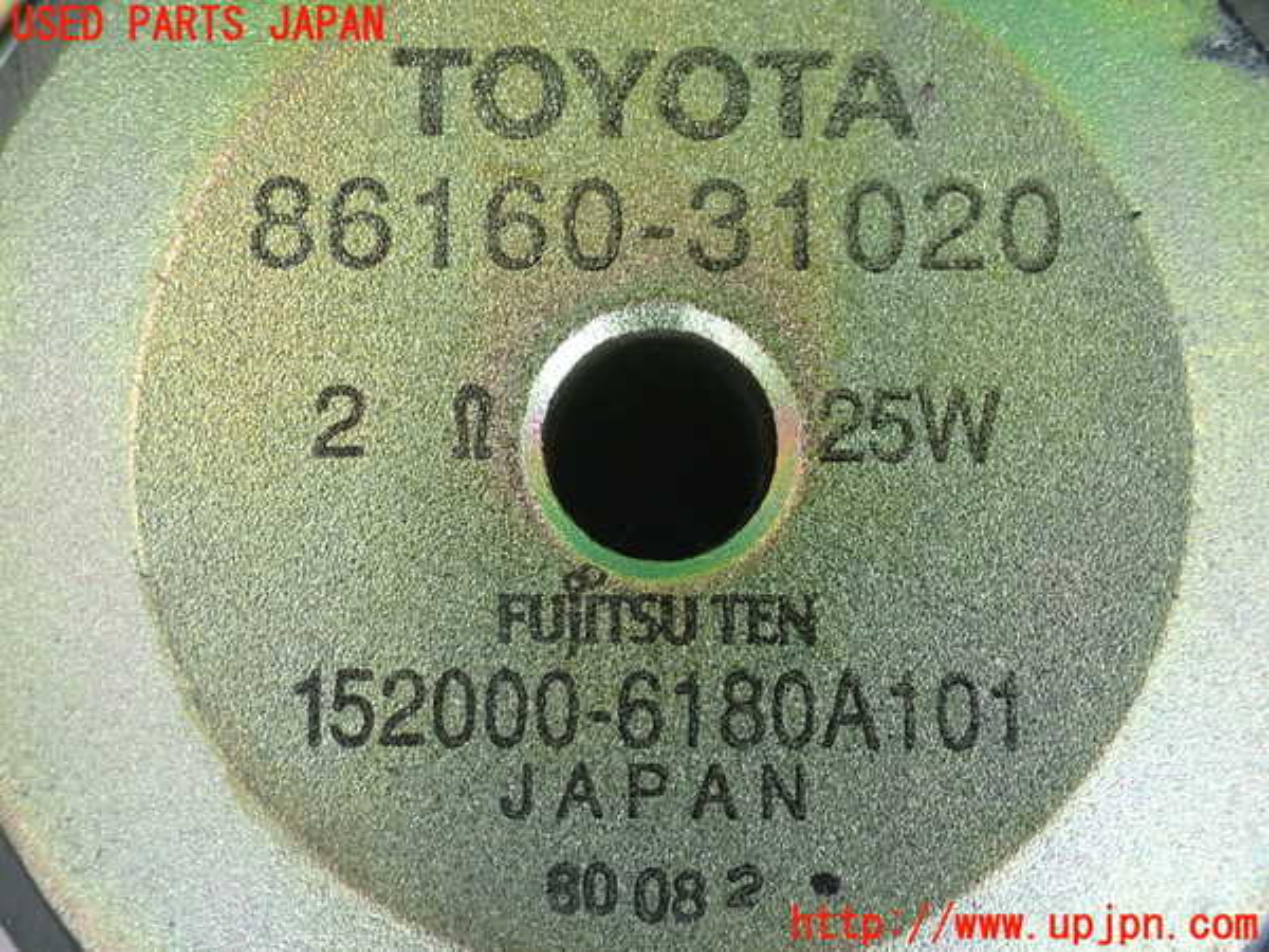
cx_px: 634
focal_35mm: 50
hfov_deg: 38.2
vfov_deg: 29.1
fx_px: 1833
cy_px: 476
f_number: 3.2
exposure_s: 1/125
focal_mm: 9.01
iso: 800
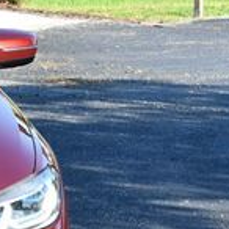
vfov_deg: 7.3
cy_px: 168
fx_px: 1789
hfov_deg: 7.1
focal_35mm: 239
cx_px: -238
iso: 200
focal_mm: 32
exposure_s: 1/250
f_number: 6.3
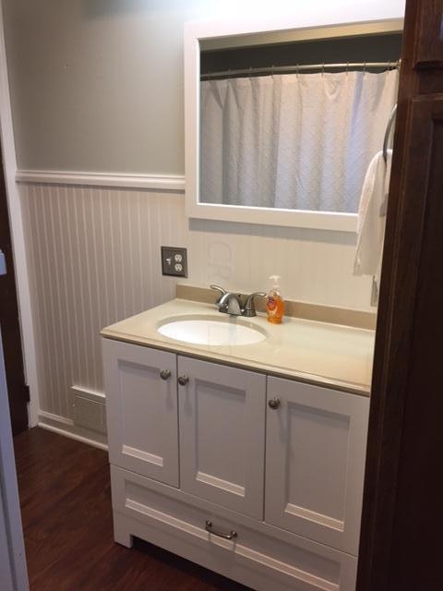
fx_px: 495
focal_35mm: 29
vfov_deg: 61.7
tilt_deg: -14.0
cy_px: 296
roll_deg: -0.2
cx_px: 222
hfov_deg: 48.2
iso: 100
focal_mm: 4.15
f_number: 2.2
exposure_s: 1/30
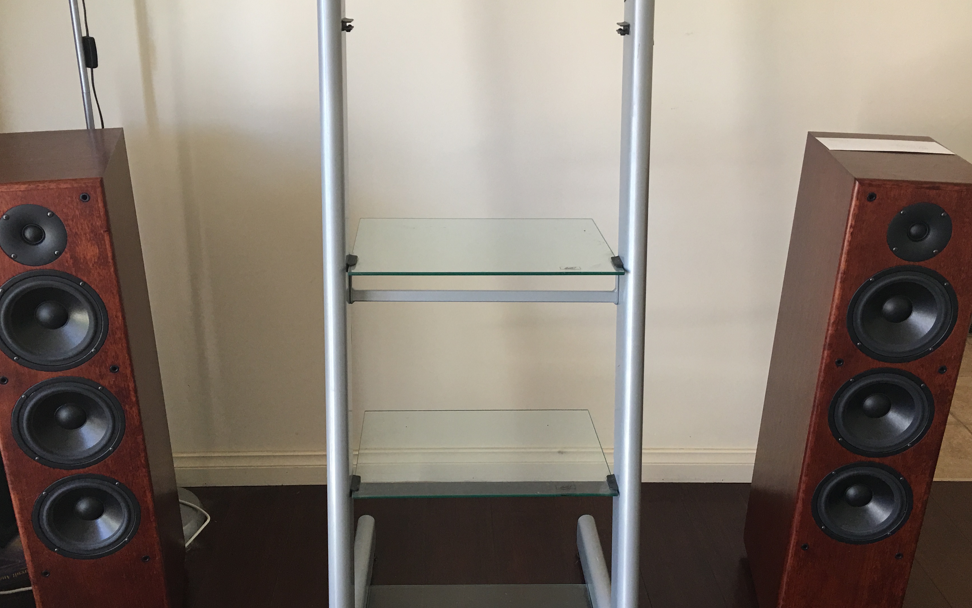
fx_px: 954
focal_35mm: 36
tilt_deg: -23.6
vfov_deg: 35.3
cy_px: 344
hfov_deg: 54.0
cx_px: 477
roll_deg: -0.3
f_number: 2.2
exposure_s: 1/17
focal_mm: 4.15
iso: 40
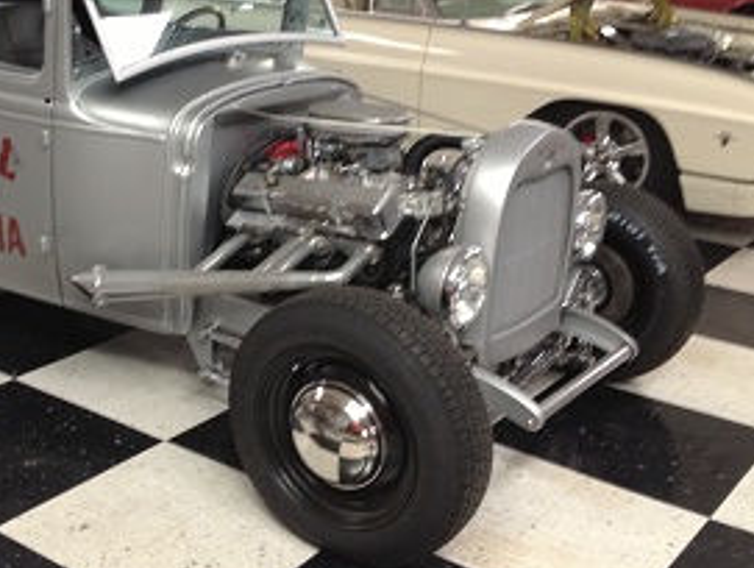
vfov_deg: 25.2
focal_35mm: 58
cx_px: 156
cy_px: 221
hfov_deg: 32.3
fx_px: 1265
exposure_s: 1/20
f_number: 2.4
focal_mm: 4.28
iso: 125
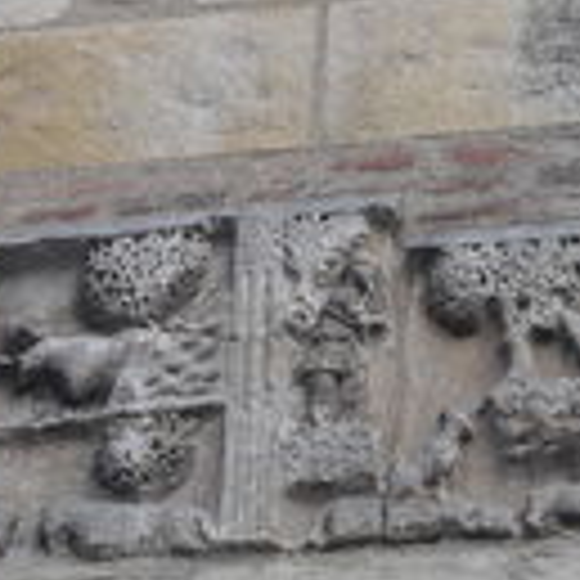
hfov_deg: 13.5
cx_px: 328
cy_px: 261
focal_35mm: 129
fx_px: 2445
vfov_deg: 13.5
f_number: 3.4
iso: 64
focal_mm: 7.91
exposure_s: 1/160
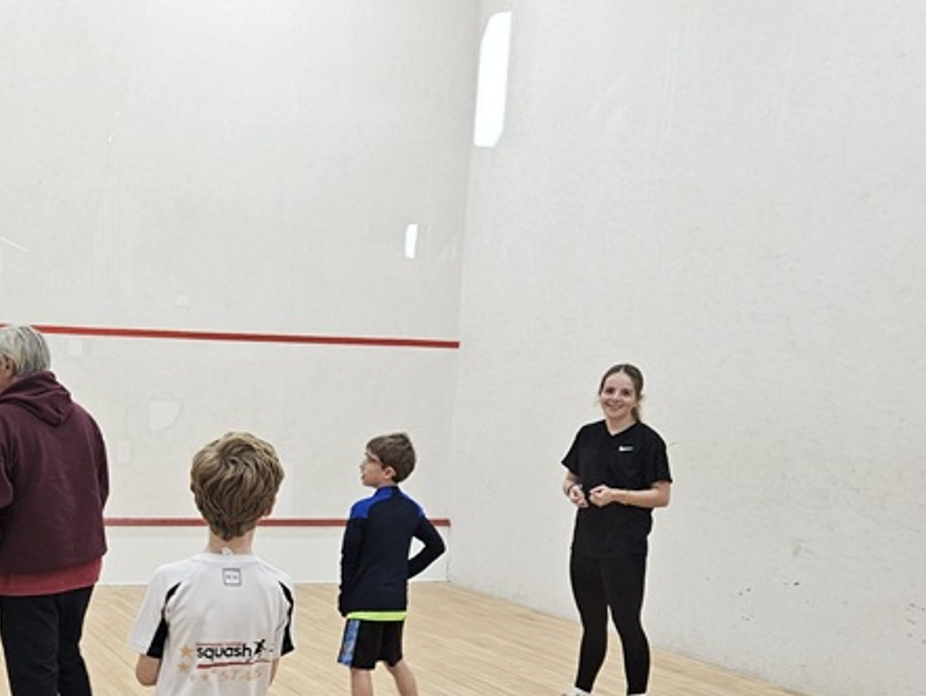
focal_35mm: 52
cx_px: 145
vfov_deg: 27.1
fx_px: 1392
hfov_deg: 35.2
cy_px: 621
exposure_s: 1/100
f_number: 1.8
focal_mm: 5.4
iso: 80
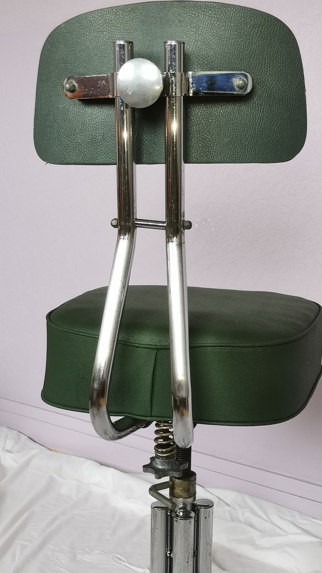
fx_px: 698
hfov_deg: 25.8
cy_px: 262
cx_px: 214
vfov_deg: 44.5
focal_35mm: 46
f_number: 1.8
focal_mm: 5.58
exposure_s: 1/50
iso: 125
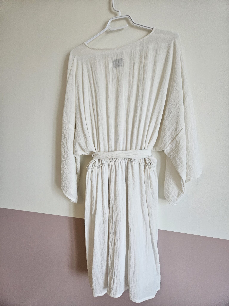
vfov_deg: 73.9
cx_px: 114
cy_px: 153
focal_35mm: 23
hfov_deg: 58.9
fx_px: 203
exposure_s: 1/359
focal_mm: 5.4
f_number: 1.8
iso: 400
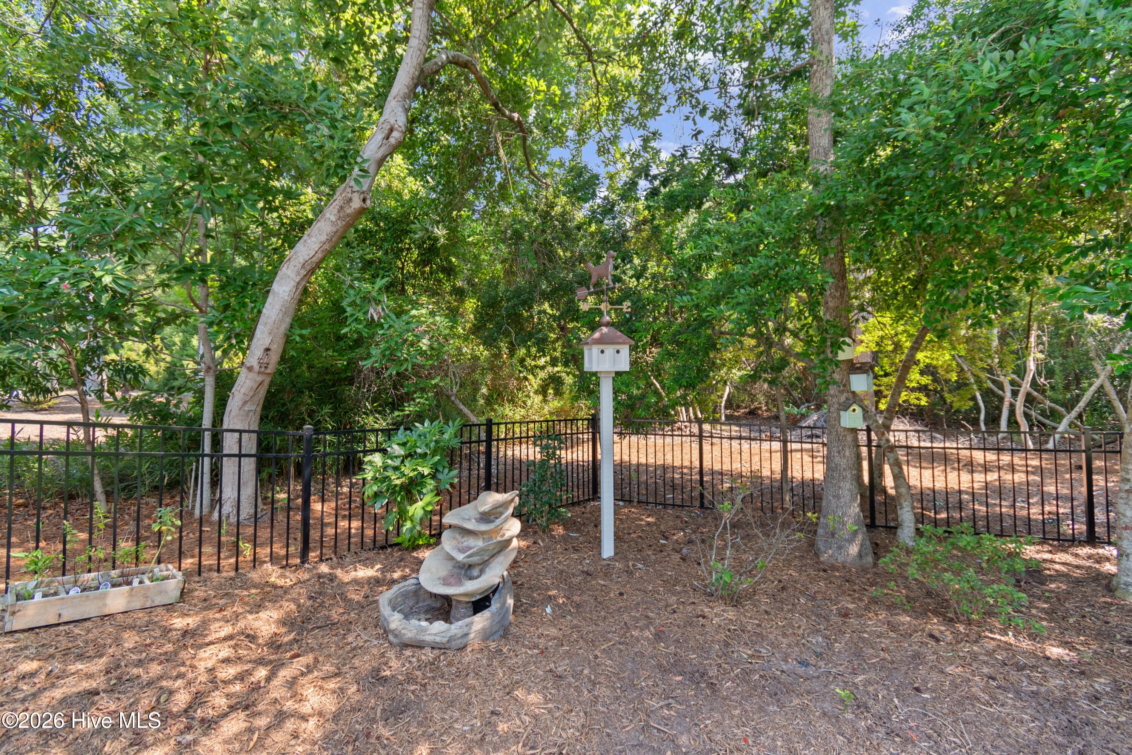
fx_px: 472
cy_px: 378
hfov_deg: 100.4
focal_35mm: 15
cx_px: 566
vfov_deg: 77.3
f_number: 4.5
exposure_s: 1/20
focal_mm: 10
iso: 100
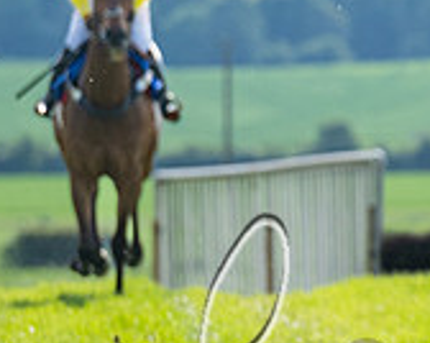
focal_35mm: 967
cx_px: 897
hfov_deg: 2.0
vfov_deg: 1.6
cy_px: 96
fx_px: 12292
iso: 200
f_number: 5
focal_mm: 200
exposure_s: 1/1600
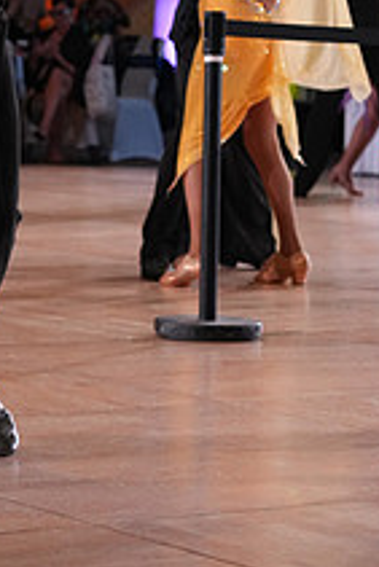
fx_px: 2554
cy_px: -110
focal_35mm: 162
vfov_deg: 12.4
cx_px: 246
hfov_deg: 8.5
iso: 2500
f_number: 4
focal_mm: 59
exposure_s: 1/500
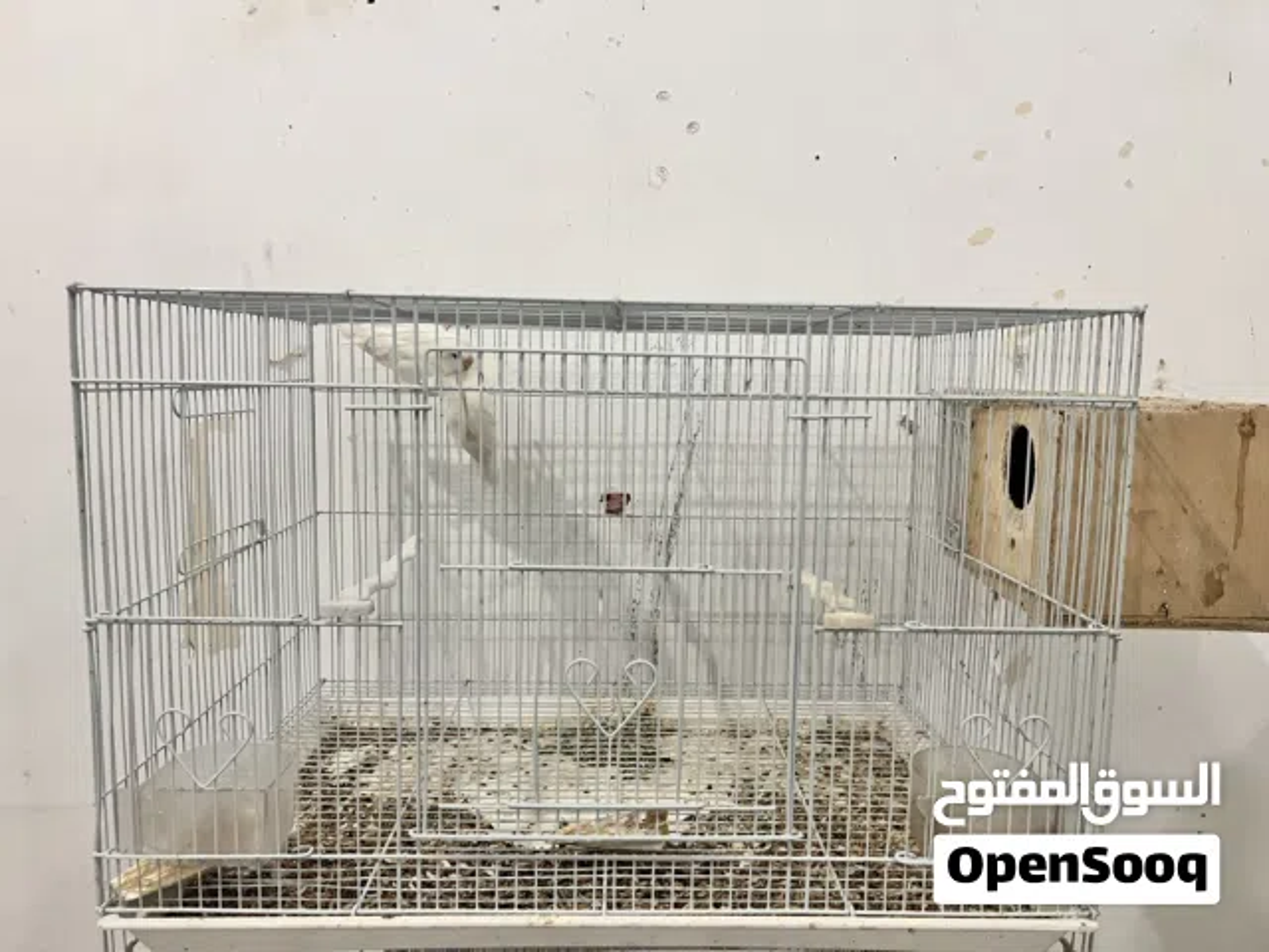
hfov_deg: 67.3
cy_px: 476
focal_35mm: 26
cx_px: 634
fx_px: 953
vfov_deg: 53.1
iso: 320
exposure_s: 1/50
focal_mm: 5.7
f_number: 1.5
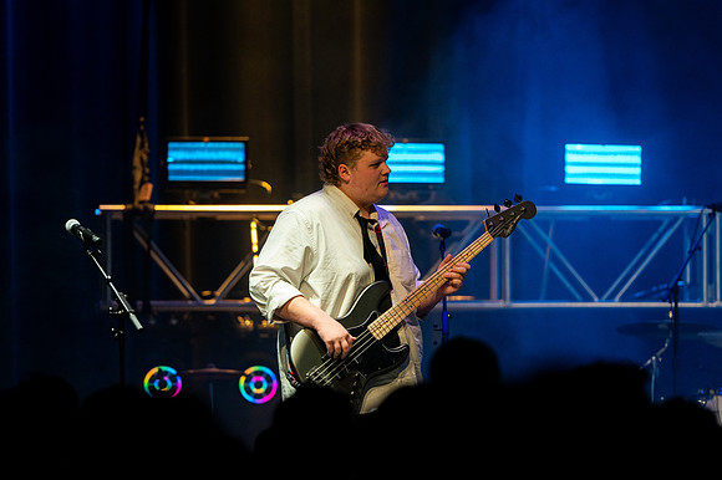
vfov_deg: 6.6
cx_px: 376
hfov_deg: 9.9
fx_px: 4171
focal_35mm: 208
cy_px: 230
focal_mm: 200
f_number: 2.8
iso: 2000
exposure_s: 1/400
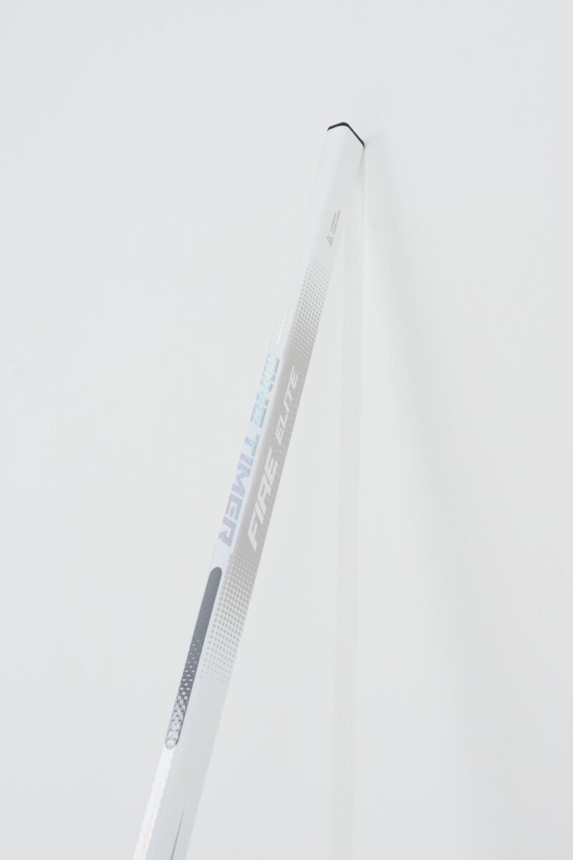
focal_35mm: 48
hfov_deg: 28.1
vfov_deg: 41.1
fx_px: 1146
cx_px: 286
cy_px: 430
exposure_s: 1/160
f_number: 6.3
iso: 100
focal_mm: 32
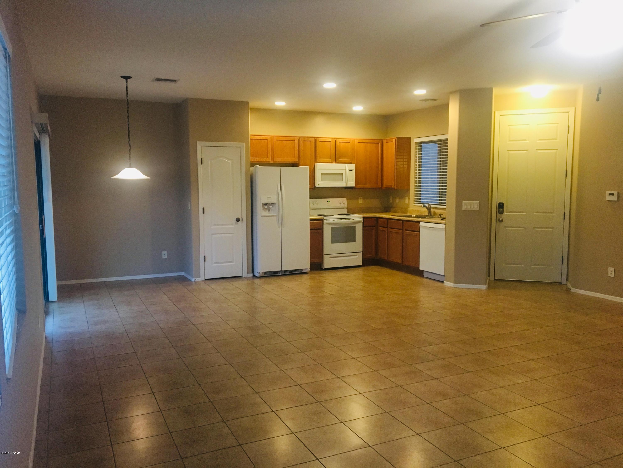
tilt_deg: -6.8
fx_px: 522
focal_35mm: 29
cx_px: 312
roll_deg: -0.7
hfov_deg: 61.7
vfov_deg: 48.2
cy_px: 234
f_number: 2.2
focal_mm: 4.15
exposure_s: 1/30
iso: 160
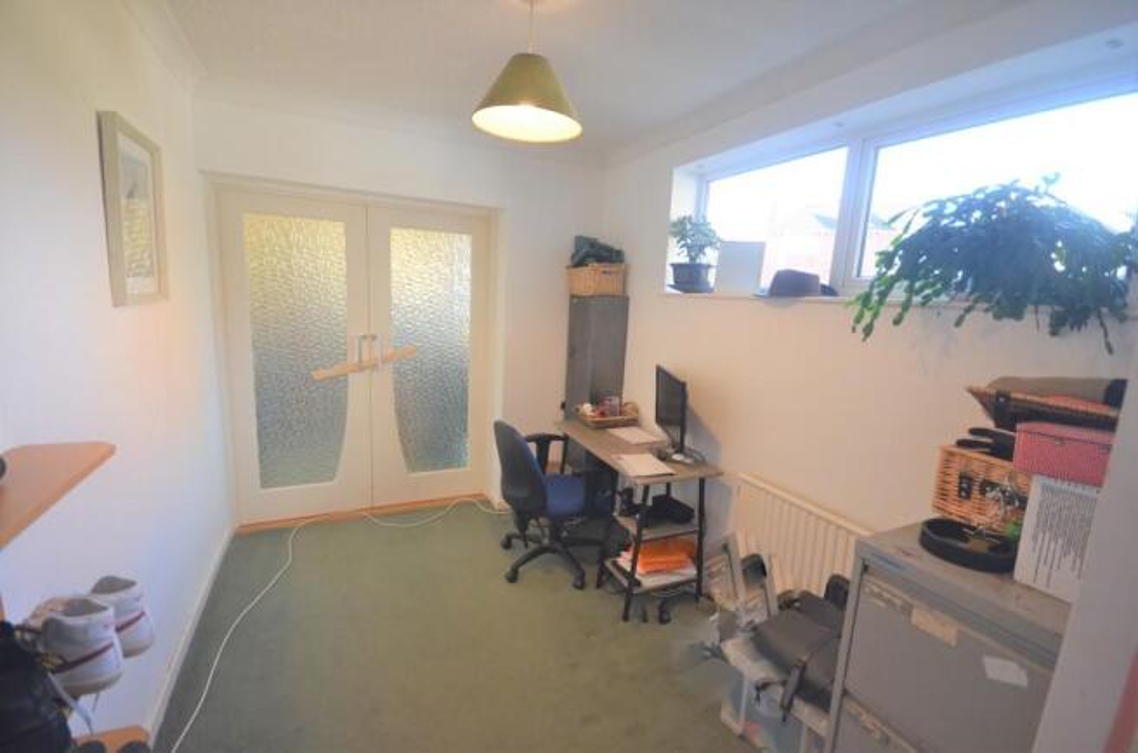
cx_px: 569
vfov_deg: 77.0
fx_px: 473
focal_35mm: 15
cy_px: 376
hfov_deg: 100.5
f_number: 4
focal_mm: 10
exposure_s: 1/60
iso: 720
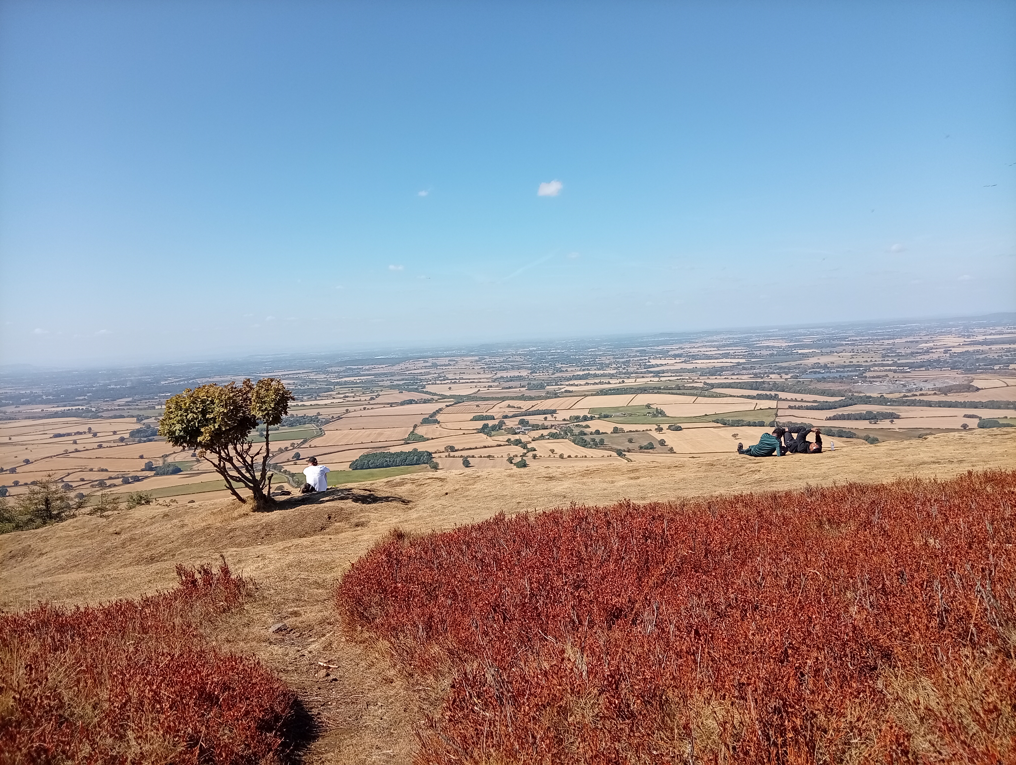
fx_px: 764
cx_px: 508
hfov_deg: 67.2
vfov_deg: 53.2
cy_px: 382
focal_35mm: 26
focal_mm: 4.15
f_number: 1.8
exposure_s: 1/1224
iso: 52
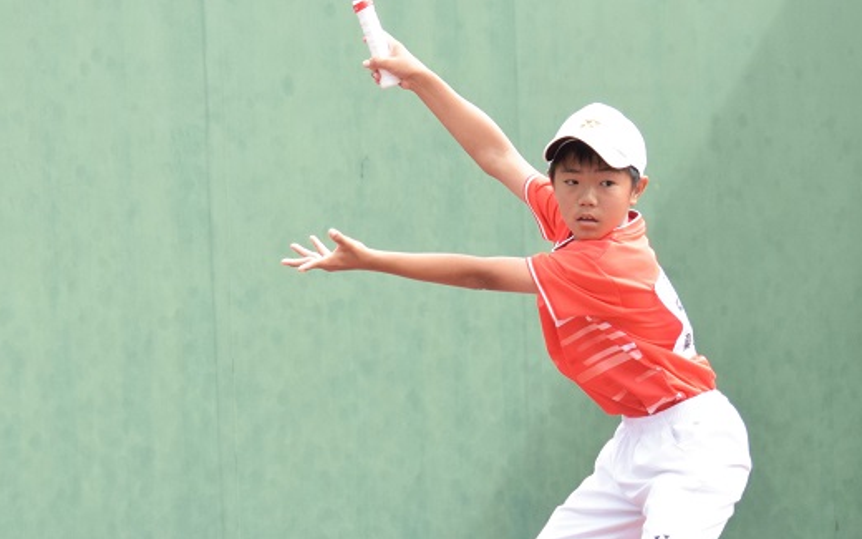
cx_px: 721
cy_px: 260
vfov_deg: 4.1
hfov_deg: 6.5
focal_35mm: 323
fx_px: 7588
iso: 800
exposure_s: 1/1250
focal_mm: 110
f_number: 4.8
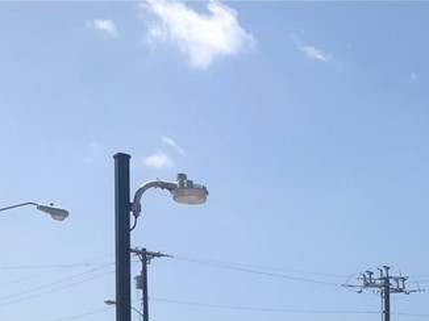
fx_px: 1090
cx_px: 546
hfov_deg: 20.5
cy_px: 504
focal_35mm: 88
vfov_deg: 15.3
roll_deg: +0.9
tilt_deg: -1.7
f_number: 1.8
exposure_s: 1/3040
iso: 25
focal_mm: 3.99
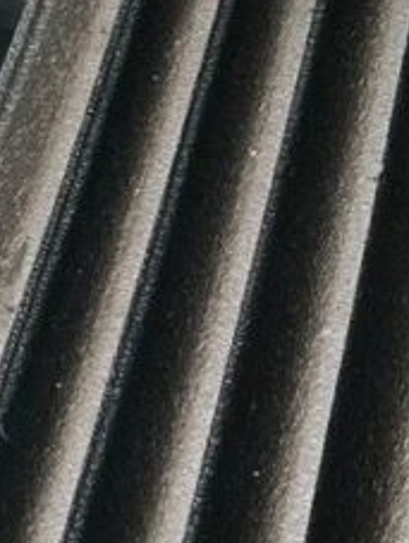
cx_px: -399
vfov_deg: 14.6
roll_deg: -0.1
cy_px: -5
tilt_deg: -39.5
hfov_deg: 10.3
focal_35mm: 133
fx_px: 2089
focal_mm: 3.99
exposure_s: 1/100
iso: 25
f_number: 1.8
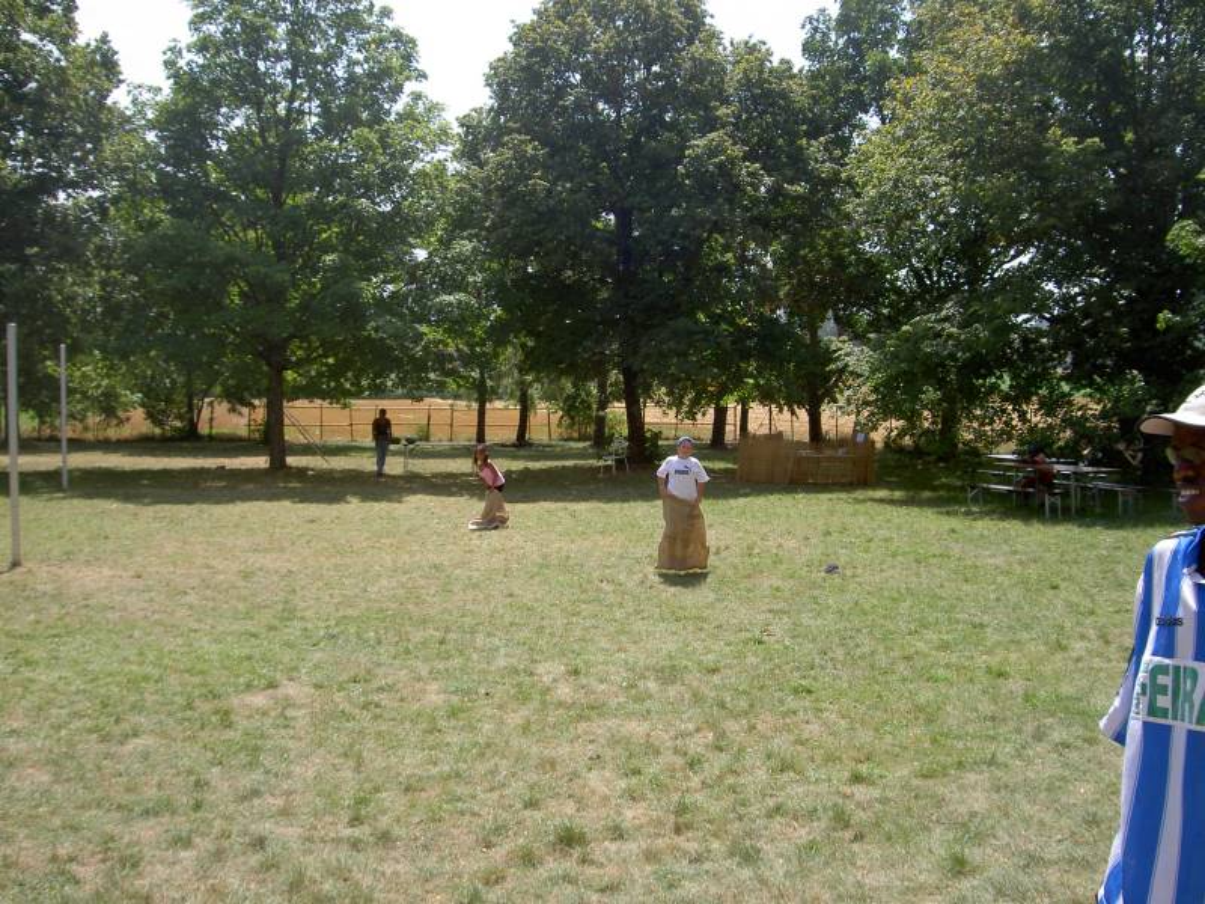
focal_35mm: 39
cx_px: 602
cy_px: 452
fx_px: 1358
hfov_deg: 47.9
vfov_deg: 36.8
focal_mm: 8
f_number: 4.7
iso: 100
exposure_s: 1/250
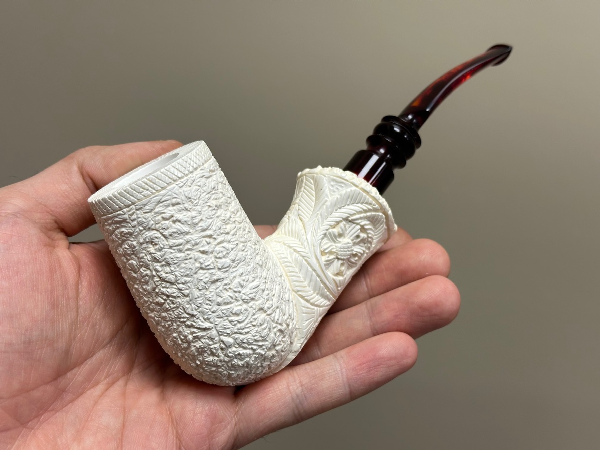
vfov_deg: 30.3
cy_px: 225
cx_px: 300
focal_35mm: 48
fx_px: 832
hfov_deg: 39.7
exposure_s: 1/121
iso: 64
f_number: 1.78
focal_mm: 6.86
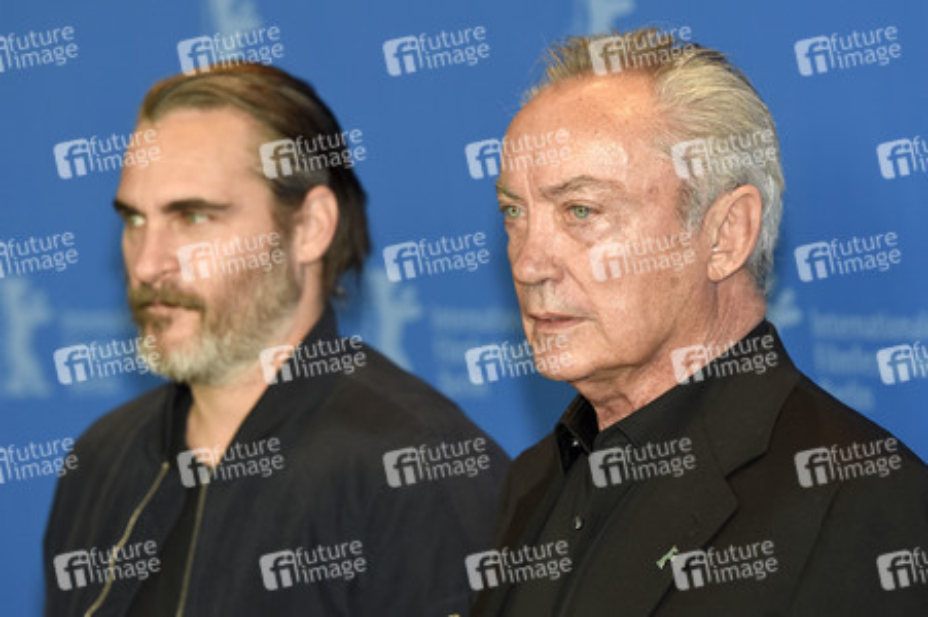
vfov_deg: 6.1
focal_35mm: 225
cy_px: 308
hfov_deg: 9.2
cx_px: 464
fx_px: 5796
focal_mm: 150
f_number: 3.5
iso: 640
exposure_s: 1/400
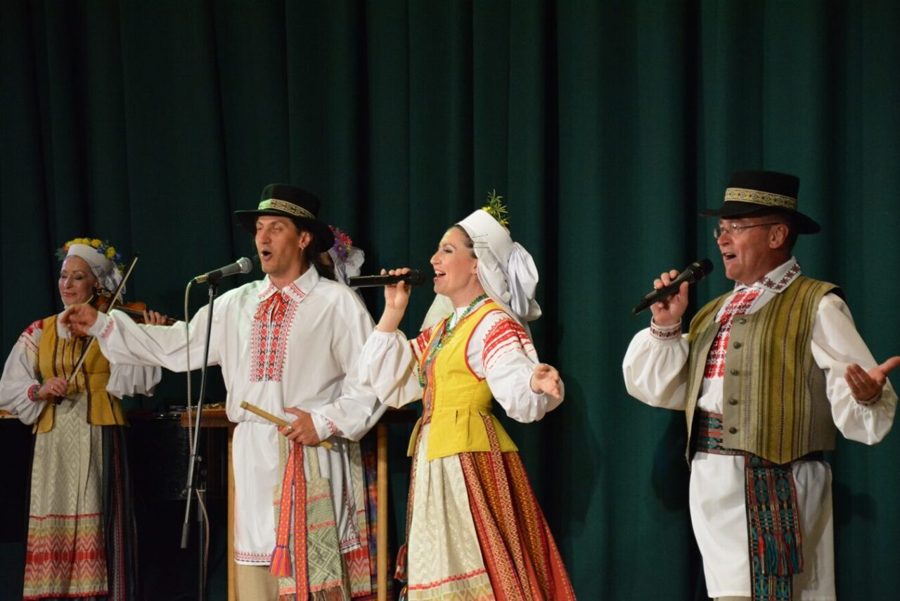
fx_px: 3376
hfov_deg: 15.2
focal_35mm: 135
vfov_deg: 10.2
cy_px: 300
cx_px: 450
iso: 3200
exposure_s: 1/160
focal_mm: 90
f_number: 5.6
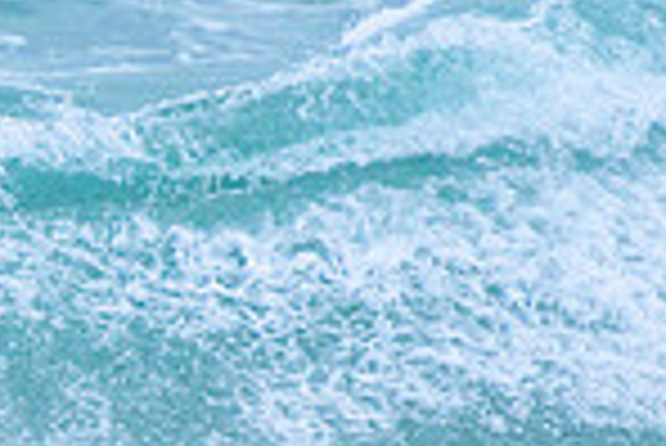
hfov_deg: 1.0
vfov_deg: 0.6
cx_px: -345
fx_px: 39998
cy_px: 168
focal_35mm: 2160
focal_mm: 400
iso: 640
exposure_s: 1/2000
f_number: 5.6
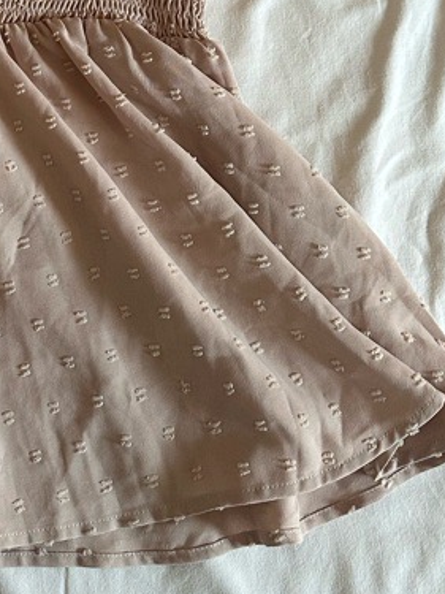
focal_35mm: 64
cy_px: 0
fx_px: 1098
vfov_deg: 28.4
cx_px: -92
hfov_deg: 21.3
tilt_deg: -77.7
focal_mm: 6.86
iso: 250
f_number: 1.78
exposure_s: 1/70
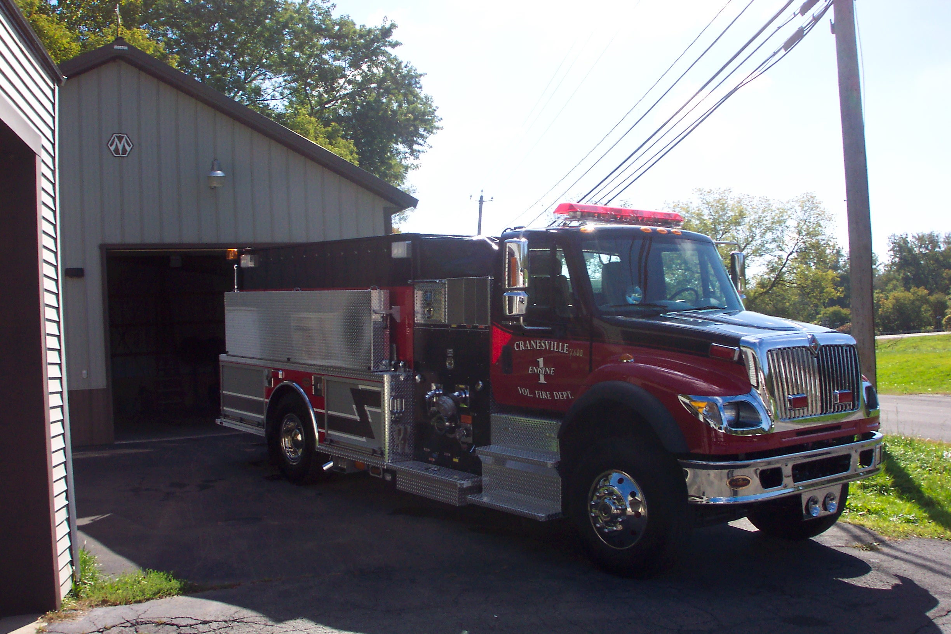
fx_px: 925
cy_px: 317
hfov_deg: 54.4
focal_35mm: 35
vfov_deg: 37.9
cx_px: 476
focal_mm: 7.5
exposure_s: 1/125
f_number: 9.5
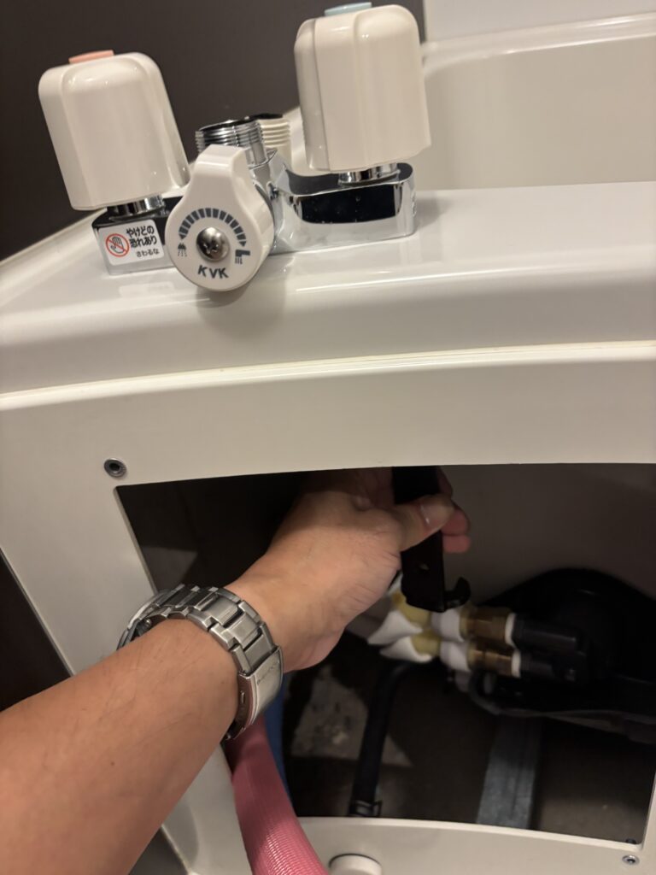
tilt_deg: -32.0
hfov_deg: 53.1
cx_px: 328
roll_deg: +9.9
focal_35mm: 26
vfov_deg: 67.3
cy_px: 438
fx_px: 657
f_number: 1.6
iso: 320
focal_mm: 5.96
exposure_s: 1/50
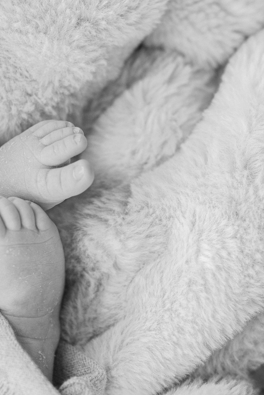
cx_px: 68
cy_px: 157
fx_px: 1429
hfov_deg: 10.5
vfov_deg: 15.8
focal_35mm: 130
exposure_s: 1/250
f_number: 2
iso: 320
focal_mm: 50
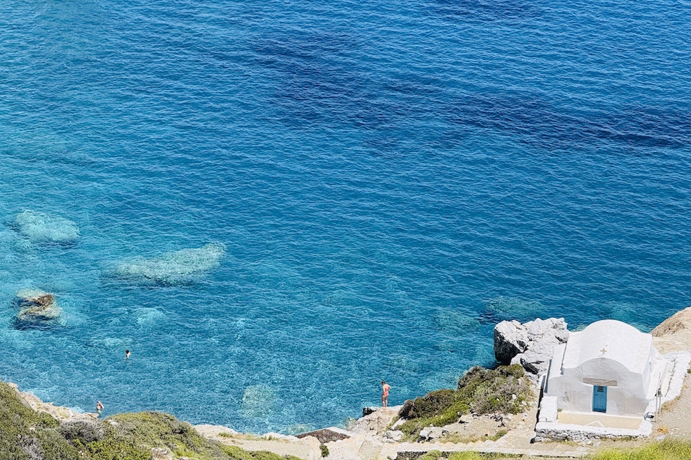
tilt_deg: -20.9
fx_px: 2418
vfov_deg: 10.9
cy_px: 247
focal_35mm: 126
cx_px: 345
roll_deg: +0.5
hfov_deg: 16.3
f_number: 2.8
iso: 64
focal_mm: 15.66
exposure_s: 1/1613
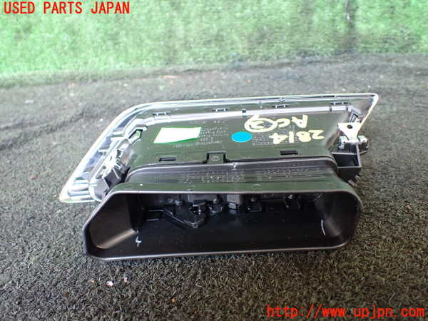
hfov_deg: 60.0
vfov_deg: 46.8
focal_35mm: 30
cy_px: 160
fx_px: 371
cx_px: 214
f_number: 2.3
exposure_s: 1/125
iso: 800
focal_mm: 5.4
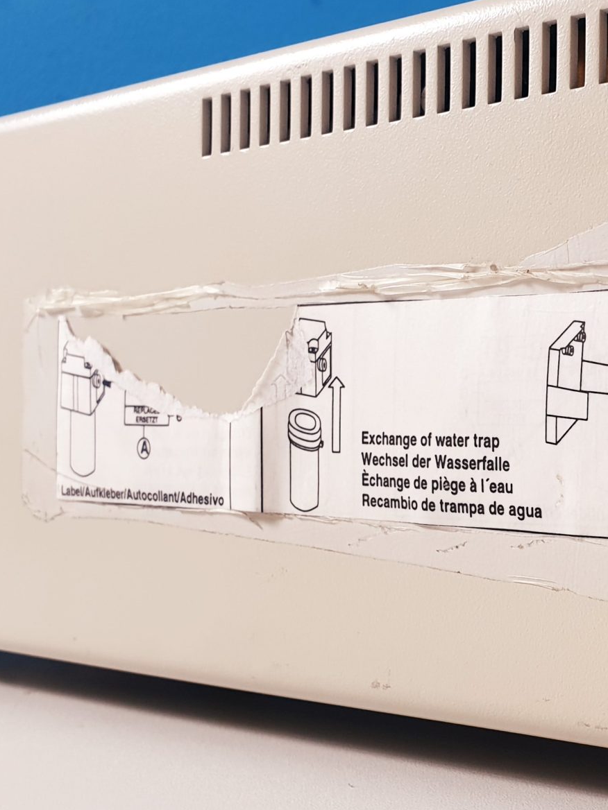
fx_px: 1335
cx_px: 619
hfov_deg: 24.4
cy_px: 528
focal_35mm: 57
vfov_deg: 33.5
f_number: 2.4
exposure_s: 1/50
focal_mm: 4.3
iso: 80
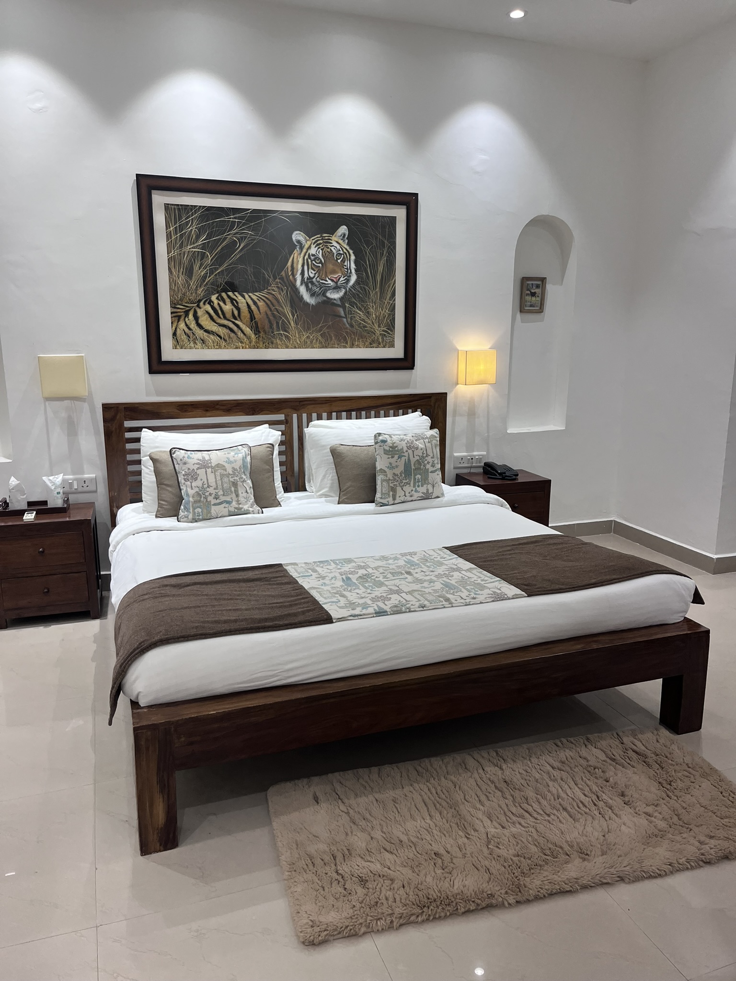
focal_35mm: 26
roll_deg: +0.2
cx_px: 368
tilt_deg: -12.7
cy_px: 490
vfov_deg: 67.3
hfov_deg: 53.1
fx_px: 737
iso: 80
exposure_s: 1/100
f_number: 1.6
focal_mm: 5.1
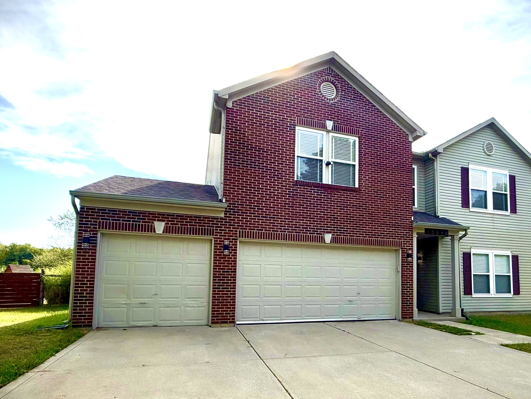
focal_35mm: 20
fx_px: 307
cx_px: 286
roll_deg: -0.5
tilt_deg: +5.0
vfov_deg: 64.8
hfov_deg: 81.6
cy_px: 256
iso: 32
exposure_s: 1/1211
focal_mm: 2.22
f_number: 2.2
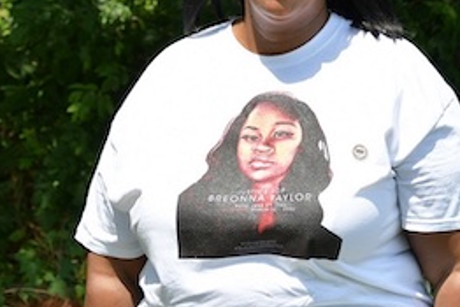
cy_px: 25
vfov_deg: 9.2
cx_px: 283
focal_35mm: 149
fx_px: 1905
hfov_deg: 13.8
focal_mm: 52
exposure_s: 1/250
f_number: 8
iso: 110
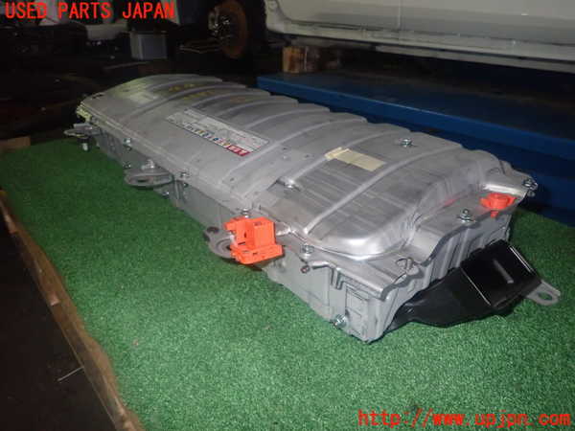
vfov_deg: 54.9
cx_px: 288
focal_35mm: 25
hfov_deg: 69.4
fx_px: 415
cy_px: 216
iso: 800
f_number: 5.6
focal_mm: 4.5
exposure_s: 1/30
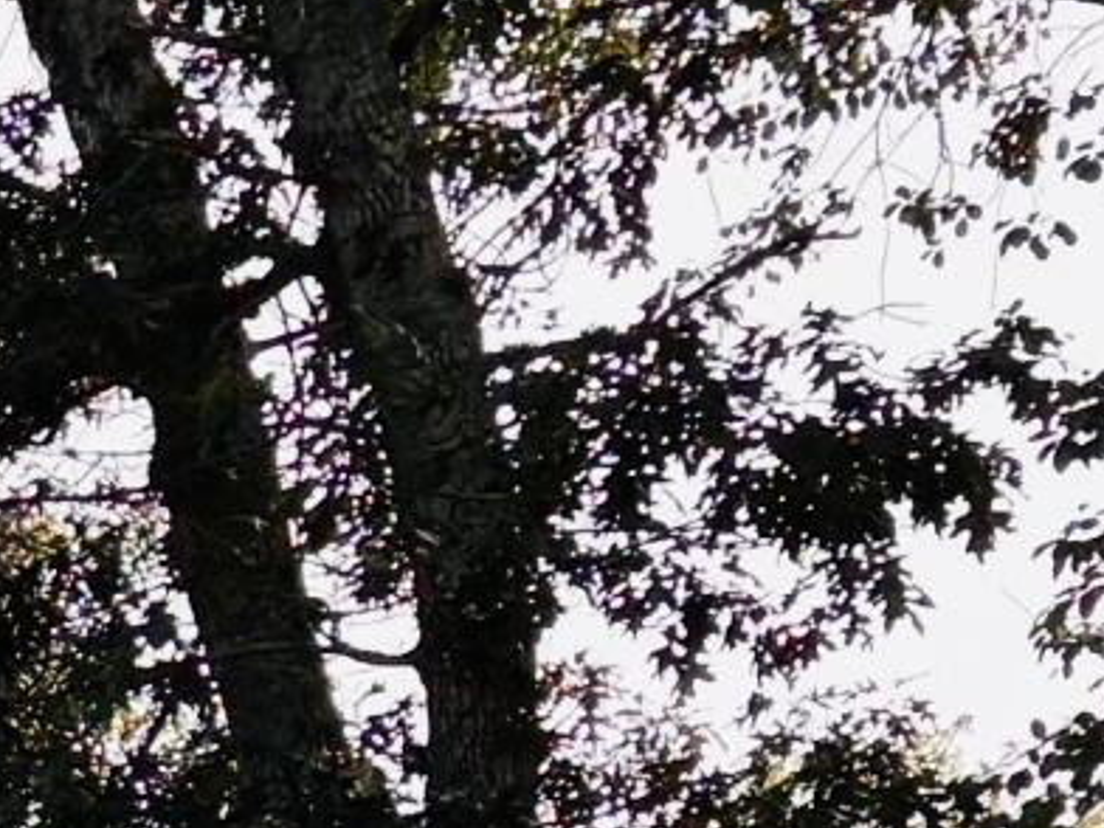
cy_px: 2501
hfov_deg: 8.7
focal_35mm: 199
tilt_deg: +0.9
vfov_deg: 6.7
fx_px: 6347
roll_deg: +1.5
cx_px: -1825
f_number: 1.6
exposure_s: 1/2342
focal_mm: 5.96
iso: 50
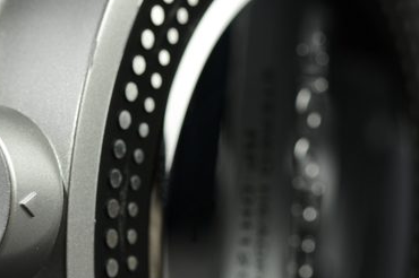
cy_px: 249
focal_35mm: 284
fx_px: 3302
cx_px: 99
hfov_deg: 7.3
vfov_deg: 4.8
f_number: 10
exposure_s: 1/10
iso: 100
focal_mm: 105
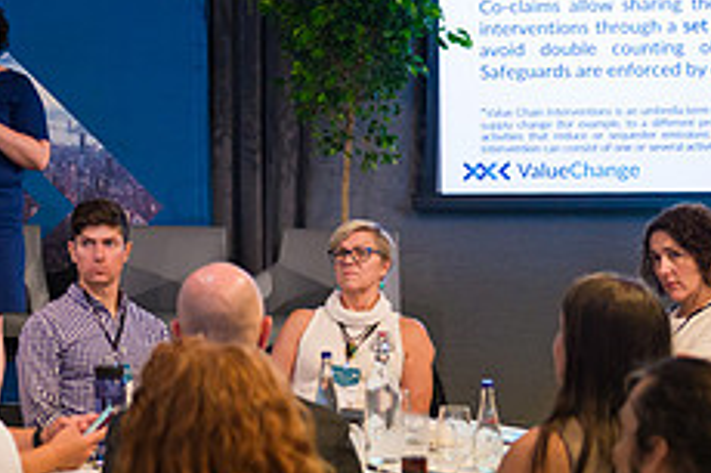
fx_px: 2131
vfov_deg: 12.6
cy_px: 117
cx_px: -34
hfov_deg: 18.4
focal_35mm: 108
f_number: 3.2
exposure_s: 1/200
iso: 1600
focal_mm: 42
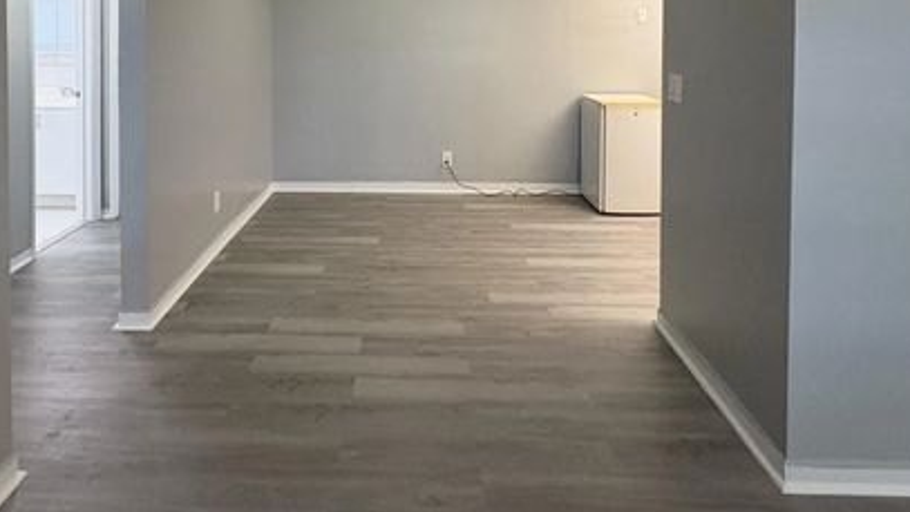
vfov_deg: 42.9
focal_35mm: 24
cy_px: 34
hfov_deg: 76.0
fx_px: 579
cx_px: 405
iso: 320
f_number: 2.2
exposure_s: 1/60
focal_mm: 2.22
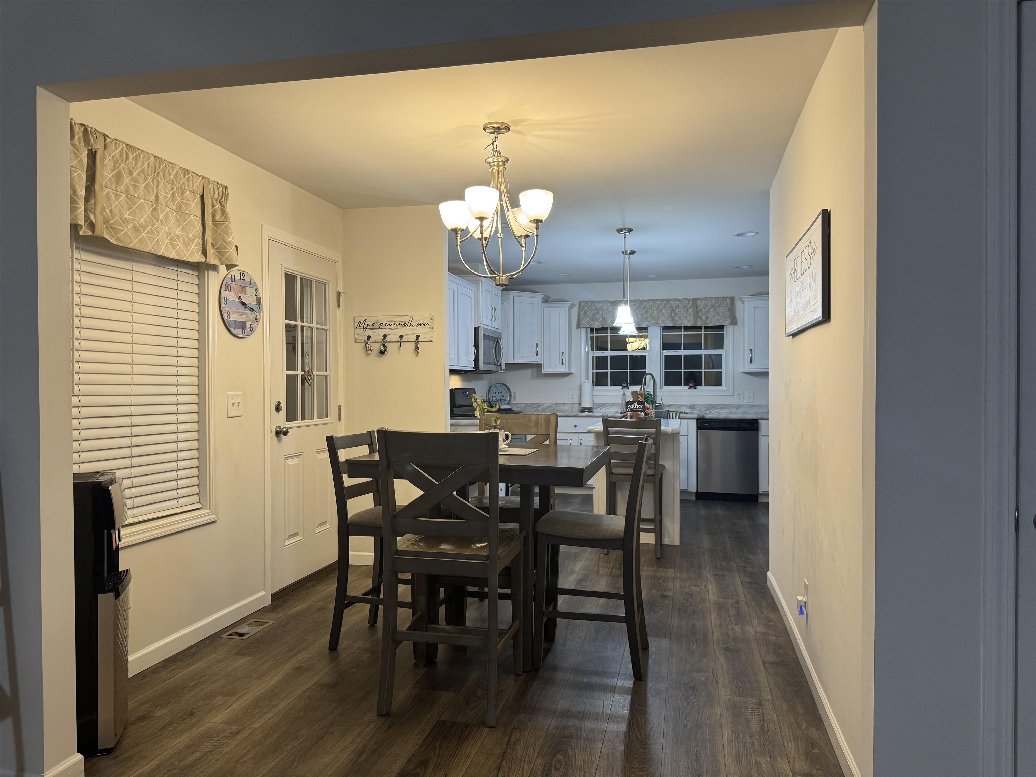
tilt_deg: -0.5
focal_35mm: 24
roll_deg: +0.2
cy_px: 388
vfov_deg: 56.8
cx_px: 518
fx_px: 718
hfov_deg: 71.6
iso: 160
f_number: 1.78
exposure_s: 1/60
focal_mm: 6.76
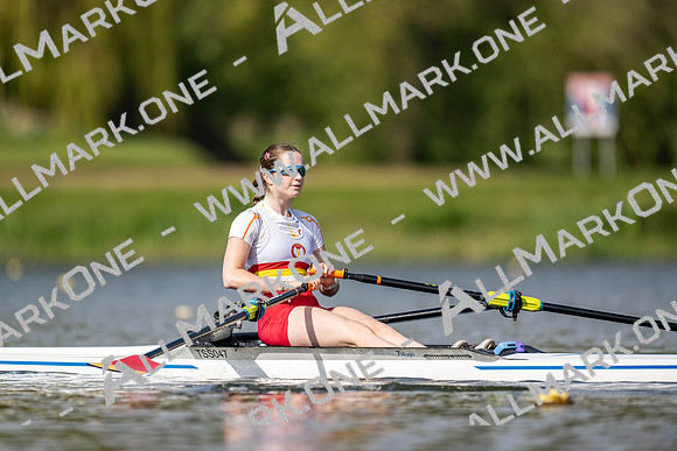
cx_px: 338
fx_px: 11285
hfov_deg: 3.4
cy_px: 226
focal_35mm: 600
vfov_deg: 2.3
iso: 220
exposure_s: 1/2500
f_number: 4
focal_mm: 600
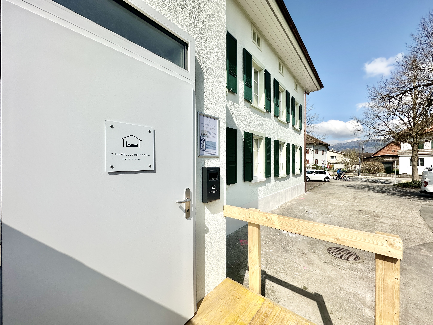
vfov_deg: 85.7
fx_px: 175
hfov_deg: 102.1
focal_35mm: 14
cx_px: 216
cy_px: 162
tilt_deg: -0.9
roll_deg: -0.2
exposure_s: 1/4651
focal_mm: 2.22
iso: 50
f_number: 2.2
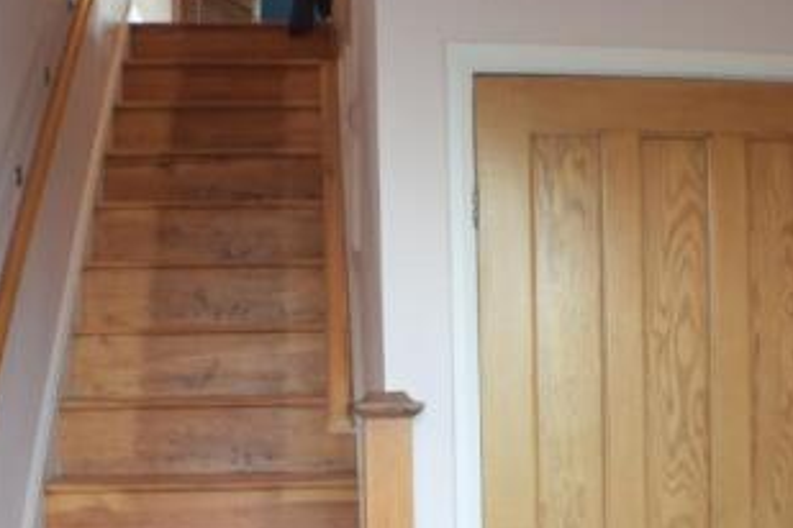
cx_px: 414
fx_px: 1542
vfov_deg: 19.3
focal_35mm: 70
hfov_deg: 28.8
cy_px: 401
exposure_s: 1/10
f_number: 3.8
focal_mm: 22
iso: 400
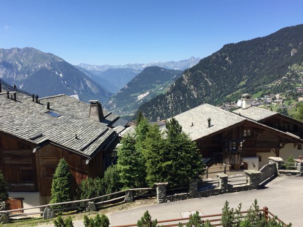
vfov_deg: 48.2
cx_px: 152
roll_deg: +1.6
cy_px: 114
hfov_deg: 61.7
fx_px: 254
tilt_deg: -8.3
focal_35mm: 29
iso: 32
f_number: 2.2
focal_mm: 4.15
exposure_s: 1/1364
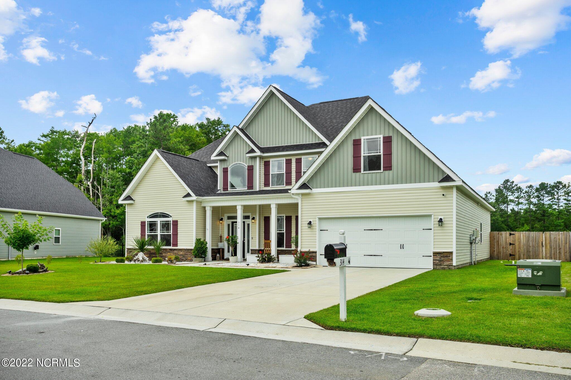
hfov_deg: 61.9
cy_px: 190
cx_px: 286
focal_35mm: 30
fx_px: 476
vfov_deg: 43.6
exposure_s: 1/400
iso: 125
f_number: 8
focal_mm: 30
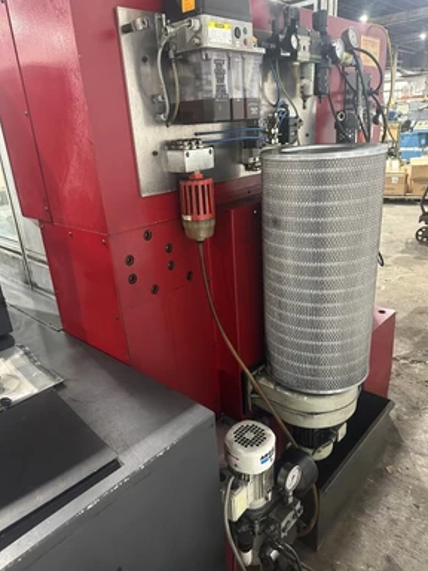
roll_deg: +3.1
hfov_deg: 54.9
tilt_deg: -21.6
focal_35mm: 25
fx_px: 412
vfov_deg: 69.4
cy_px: 291
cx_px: 221
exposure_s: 1/40
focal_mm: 6.86
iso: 800
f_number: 1.78
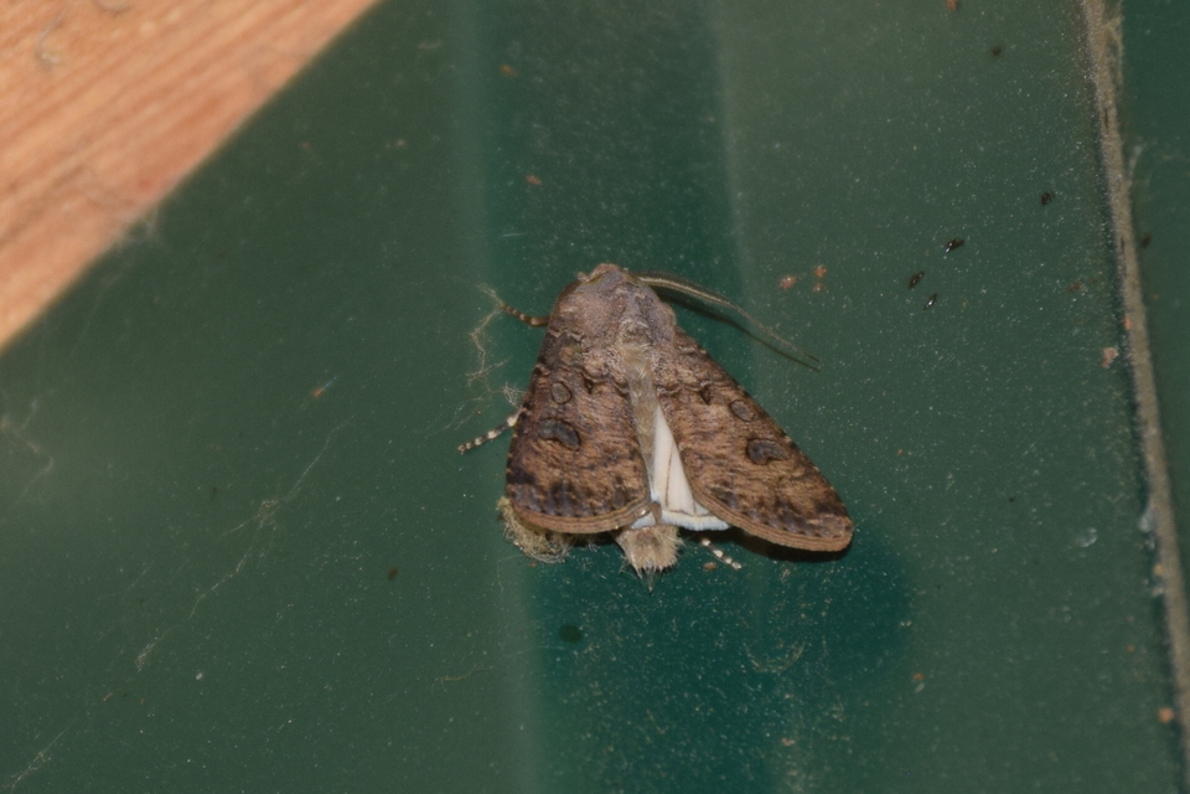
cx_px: 595
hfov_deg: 9.8
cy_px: 397
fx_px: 6941
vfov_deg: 6.5
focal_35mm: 210
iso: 320
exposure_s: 1/60
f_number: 7.1
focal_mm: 140
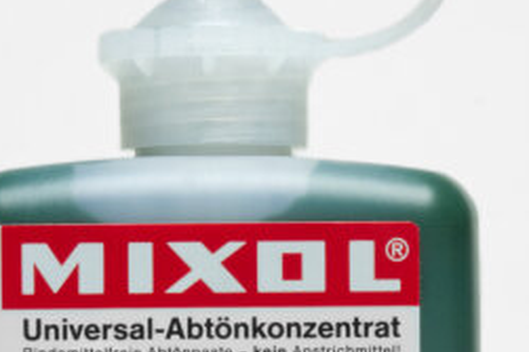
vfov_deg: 6.9
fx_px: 2922
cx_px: 208
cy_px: 371
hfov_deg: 10.3
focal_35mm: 199
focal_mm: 40
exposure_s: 1/10
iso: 200
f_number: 22
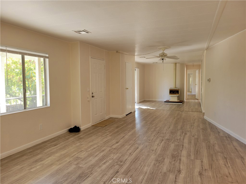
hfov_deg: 67.3
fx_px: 185
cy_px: 92
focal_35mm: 26
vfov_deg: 53.1
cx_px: 123
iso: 160
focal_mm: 5.4
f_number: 1.8
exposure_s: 1/120
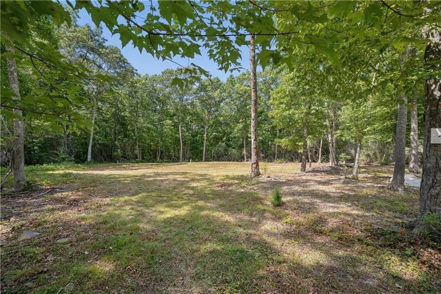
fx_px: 171
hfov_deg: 104.3
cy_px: 147
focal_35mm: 14
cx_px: 220
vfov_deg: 81.2
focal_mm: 14
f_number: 8
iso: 125
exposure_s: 1/60
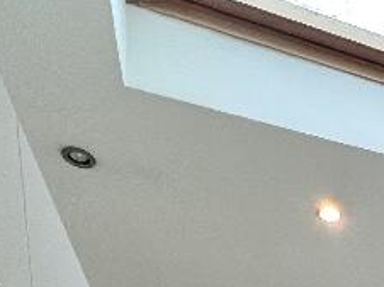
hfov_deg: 22.9
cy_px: 620
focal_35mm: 59
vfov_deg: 16.5
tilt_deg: -5.9
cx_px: 642
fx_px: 654
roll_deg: +2.3
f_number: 1.8
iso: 125
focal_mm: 1.57
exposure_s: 1/100
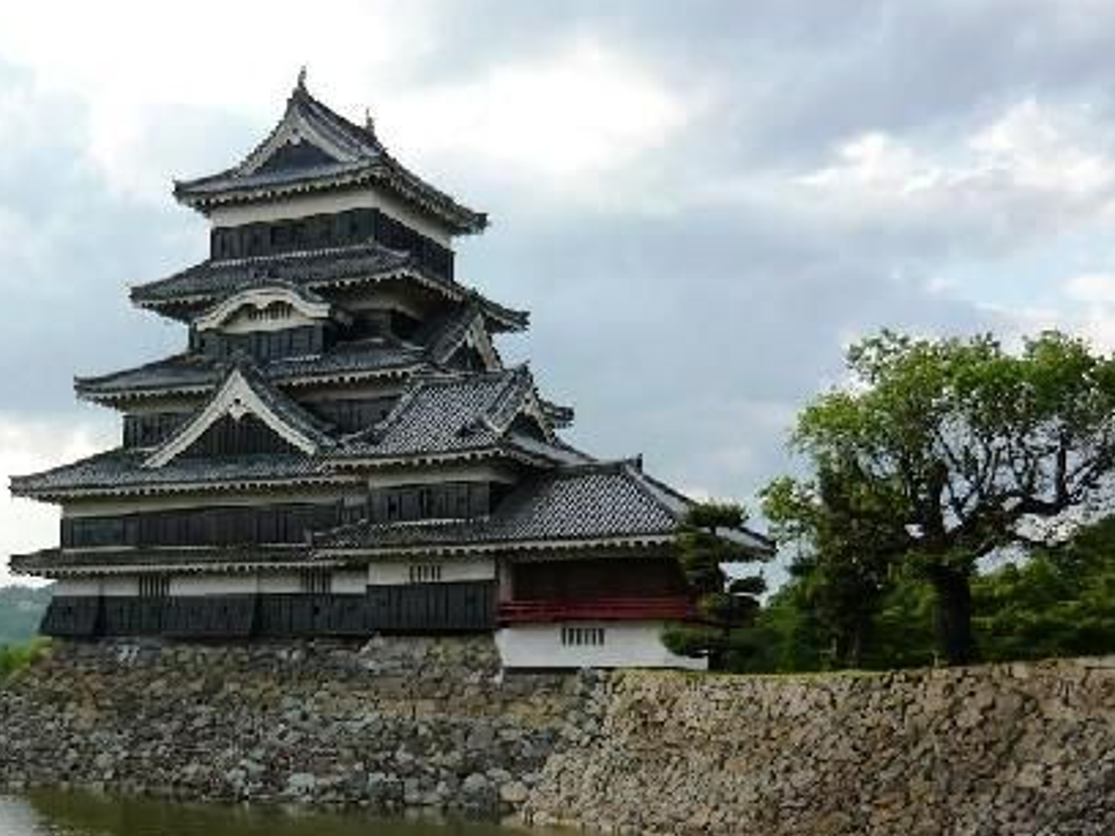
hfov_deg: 35.8
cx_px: 369
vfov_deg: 27.3
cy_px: 587
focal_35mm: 53
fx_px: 1707
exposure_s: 1/500
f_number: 2.9
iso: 100
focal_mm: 6
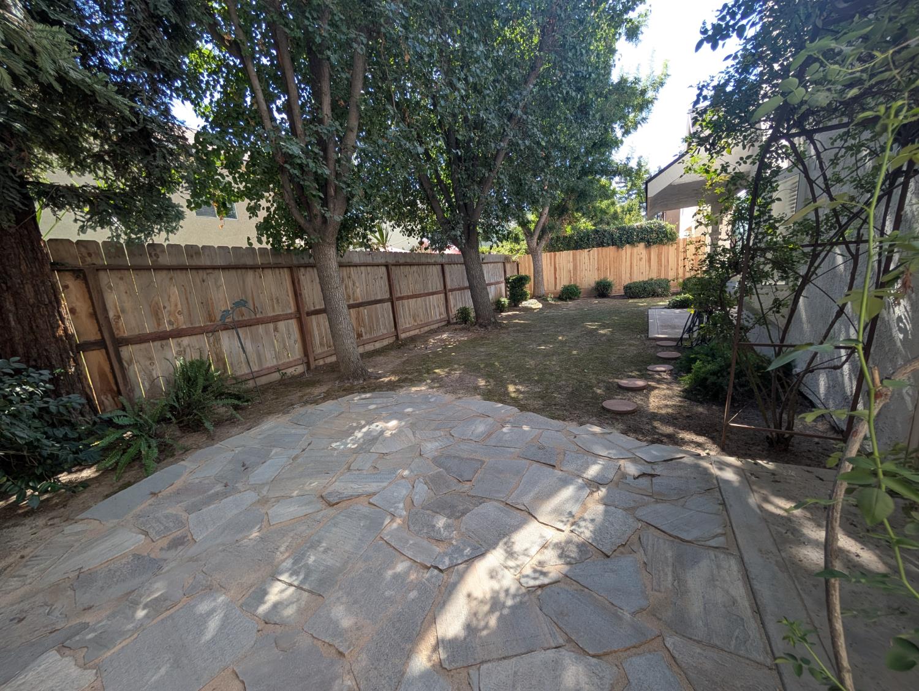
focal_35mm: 12
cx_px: 460
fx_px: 319
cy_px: 346
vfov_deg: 94.6
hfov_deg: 110.5
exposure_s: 1/338
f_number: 1.7
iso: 48
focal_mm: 2.02
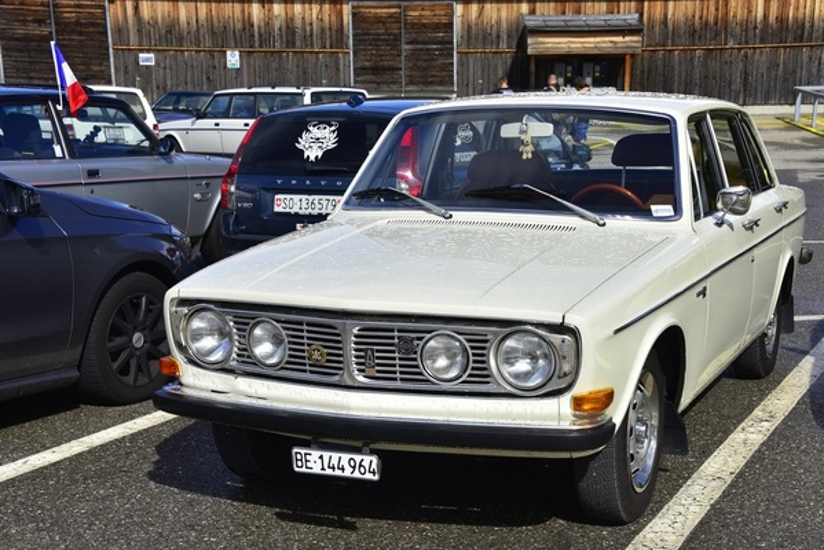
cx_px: 412
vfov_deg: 24.6
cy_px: 275
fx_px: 1259
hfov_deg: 36.2
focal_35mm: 55
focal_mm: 55
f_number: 9
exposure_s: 1/320
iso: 160
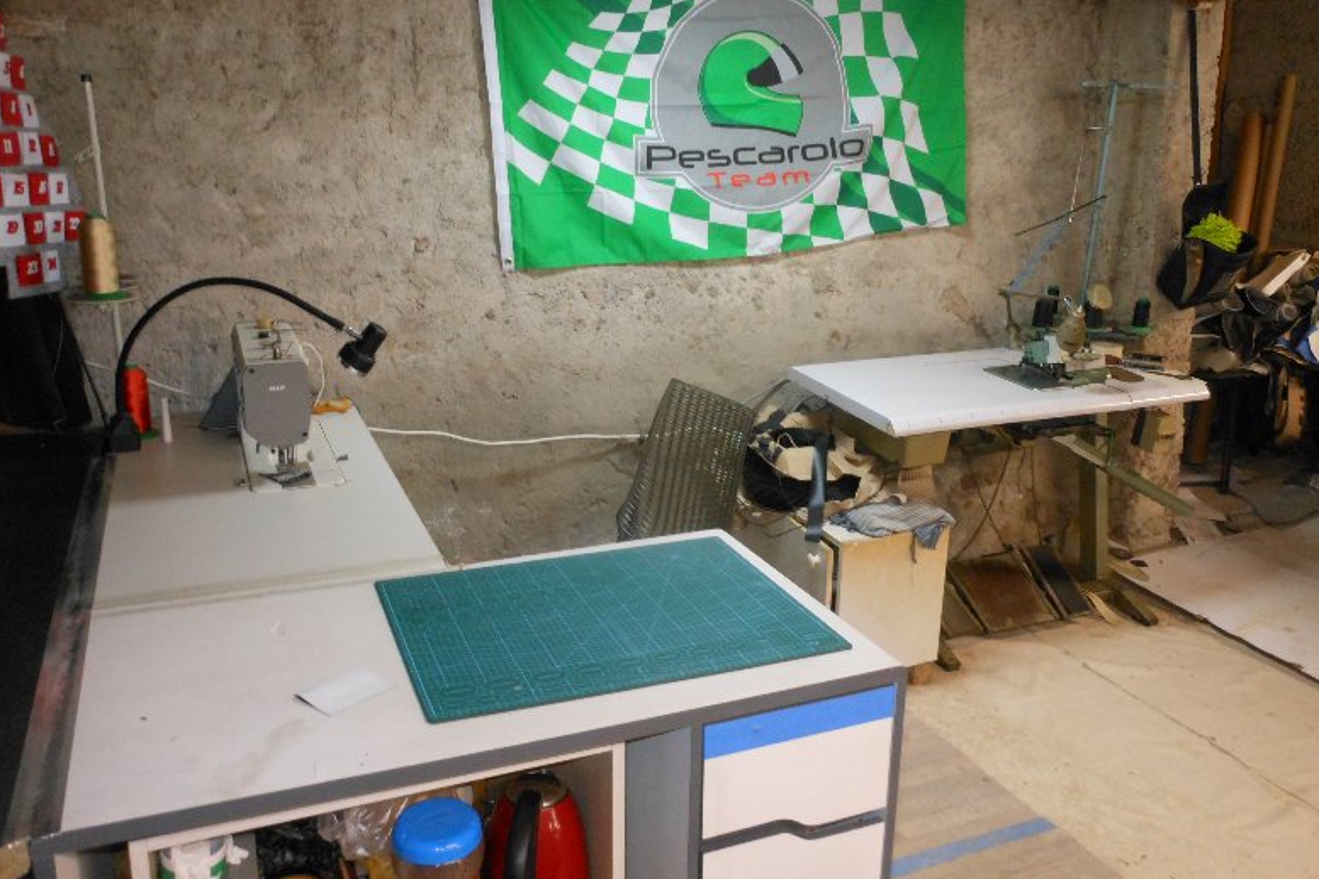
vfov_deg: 43.6
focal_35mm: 30
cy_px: 428
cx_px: 654
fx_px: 1099
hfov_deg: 61.9
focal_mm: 5
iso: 400
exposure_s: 1/25
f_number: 3.7
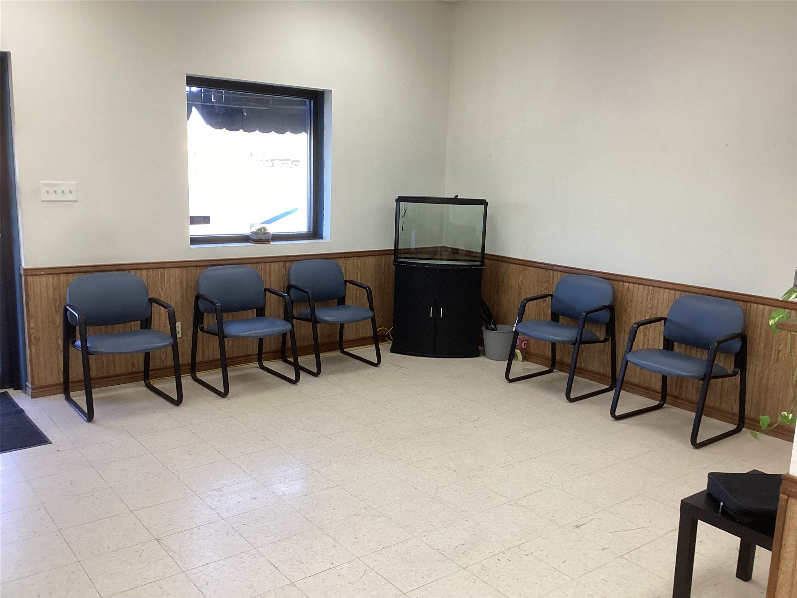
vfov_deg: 45.4
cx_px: 398
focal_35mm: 31
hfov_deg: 58.4
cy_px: 299
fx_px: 714
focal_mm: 3.3
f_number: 2.4
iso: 80
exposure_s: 1/60
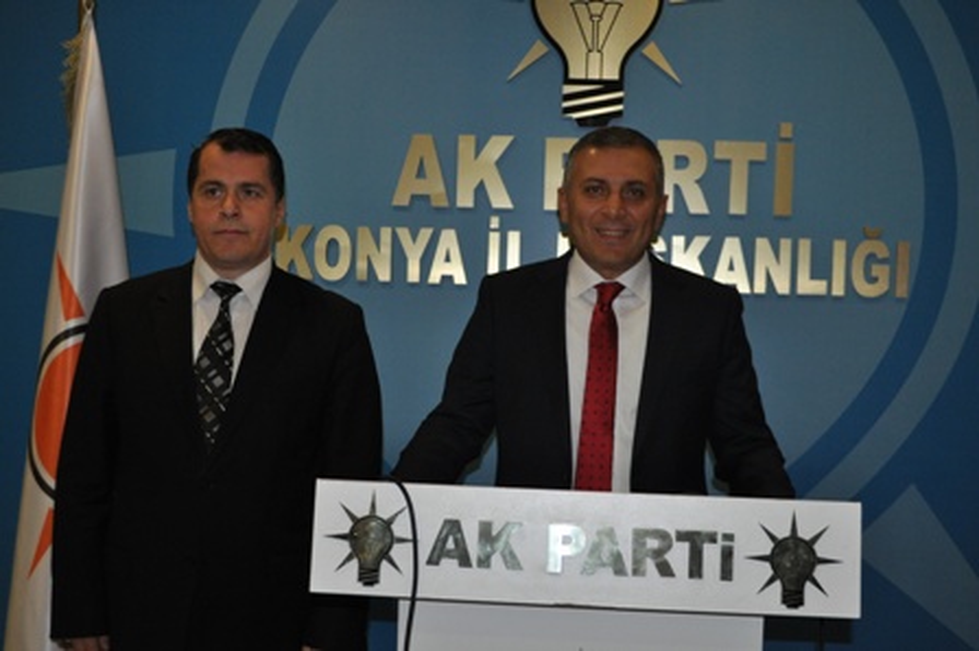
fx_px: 1223
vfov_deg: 29.8
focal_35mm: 45
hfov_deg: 43.6
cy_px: 326
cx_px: 490
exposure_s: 1/60
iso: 800
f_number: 4.5
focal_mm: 30
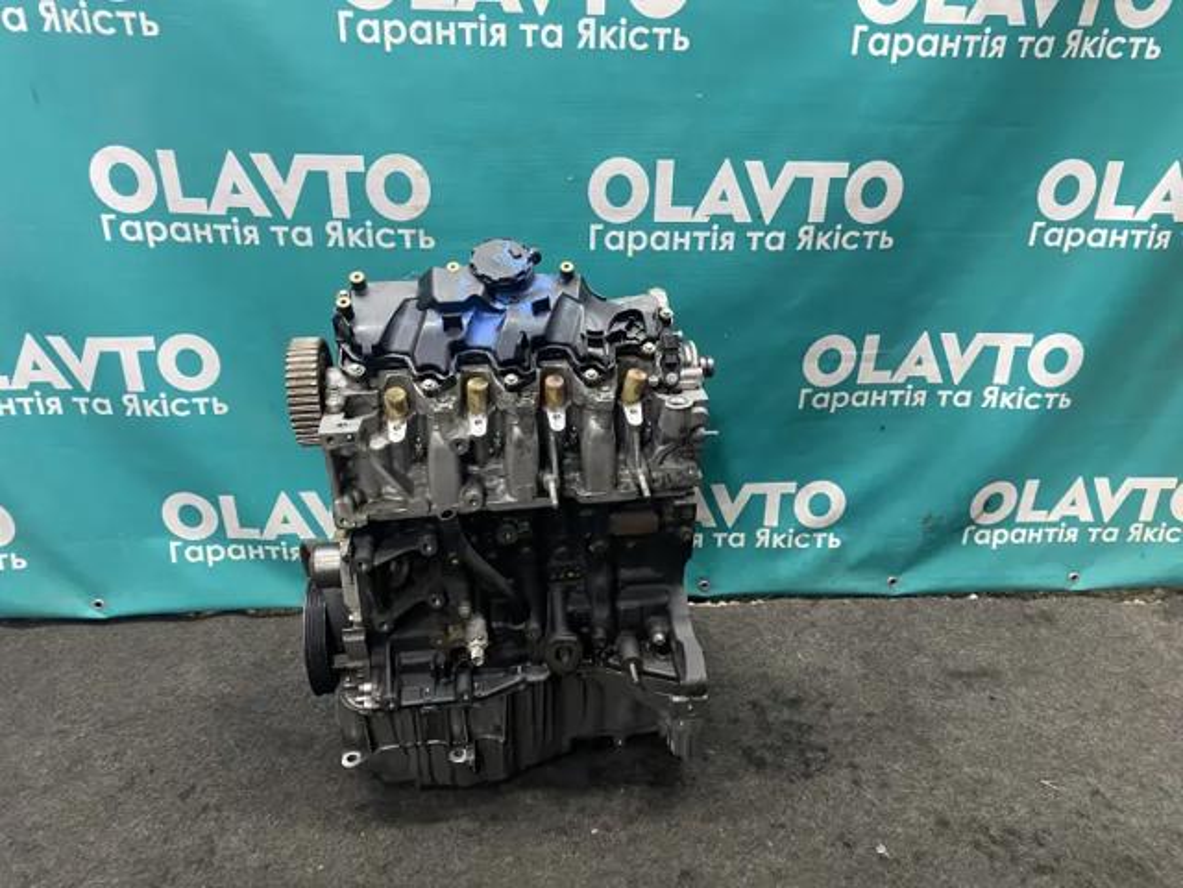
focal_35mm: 26
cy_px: 444
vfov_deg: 53.1
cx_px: 592
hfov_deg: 67.3
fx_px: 889
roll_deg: -2.9
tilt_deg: -24.8
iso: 320
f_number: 1.8
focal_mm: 4.25
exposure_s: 1/50
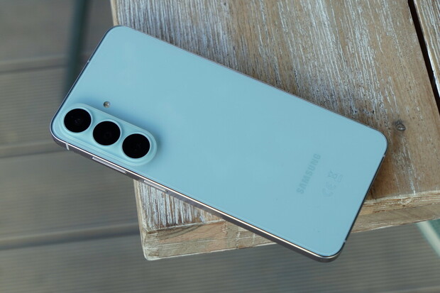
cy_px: 146
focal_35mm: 53
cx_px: 220
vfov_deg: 25.5
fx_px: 648
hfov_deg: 37.5
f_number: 5.6
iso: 320
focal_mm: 53
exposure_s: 1/125
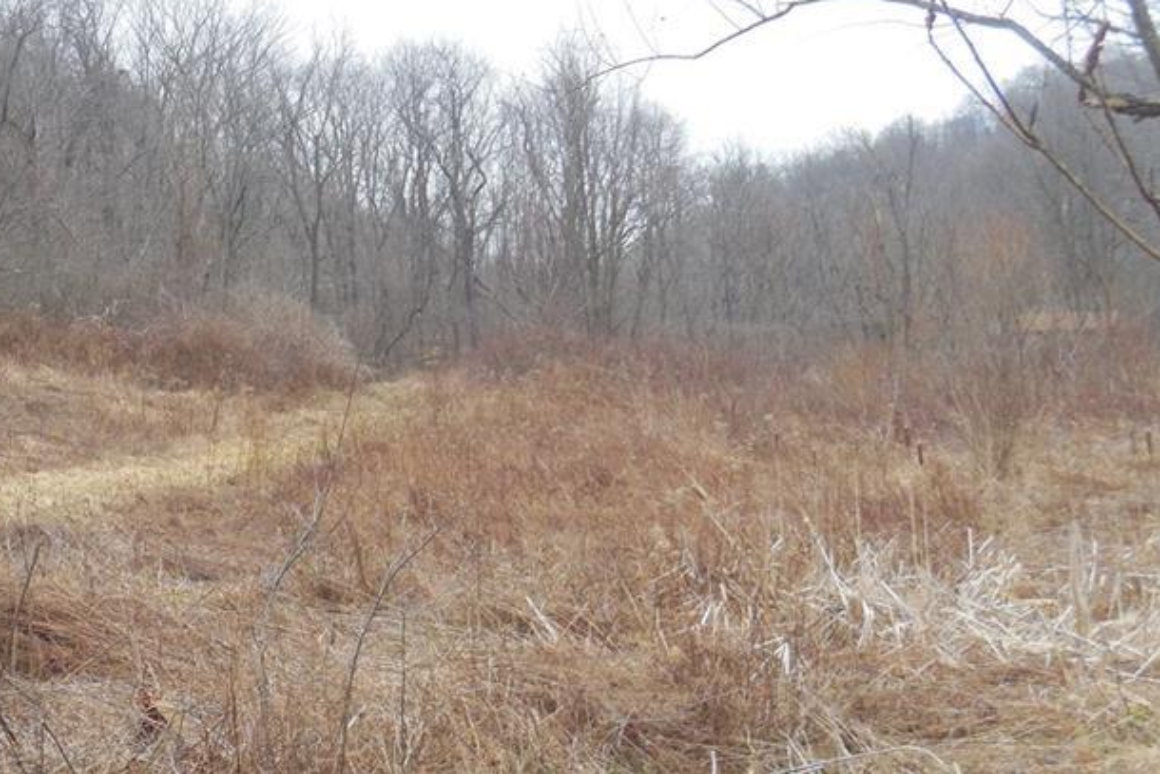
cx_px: 405
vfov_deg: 15.2
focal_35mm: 90
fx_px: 2901
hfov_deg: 22.5
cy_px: 494
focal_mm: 10.9
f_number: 4.2
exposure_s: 1/125
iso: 125
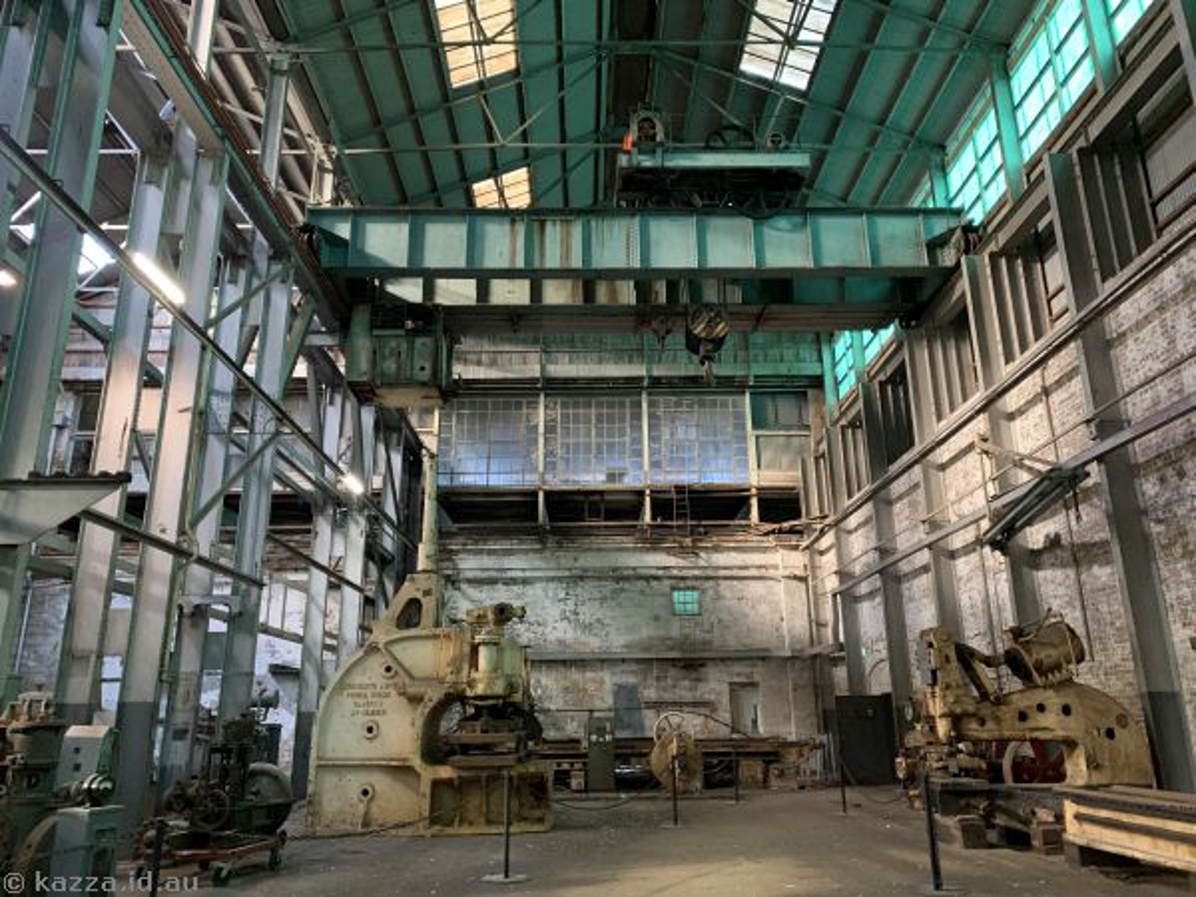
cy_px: 448
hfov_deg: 67.3
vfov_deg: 53.1
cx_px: 598
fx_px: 898
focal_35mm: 26
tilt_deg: +16.6
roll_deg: +0.3
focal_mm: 4.25
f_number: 1.8
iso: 320
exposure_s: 1/33
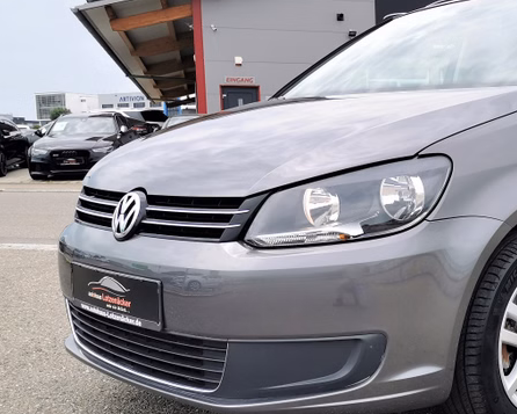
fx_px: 750
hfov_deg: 36.2
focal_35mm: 49
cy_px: 237
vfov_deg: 30.8
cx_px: 444
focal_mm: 5.58
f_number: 1.8
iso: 50
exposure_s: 1/1689
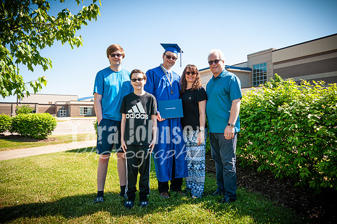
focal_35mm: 27
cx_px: 168
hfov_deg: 67.5
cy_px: 112
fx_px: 252
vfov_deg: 47.8
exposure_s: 1/200
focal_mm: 18
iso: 200
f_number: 7.1
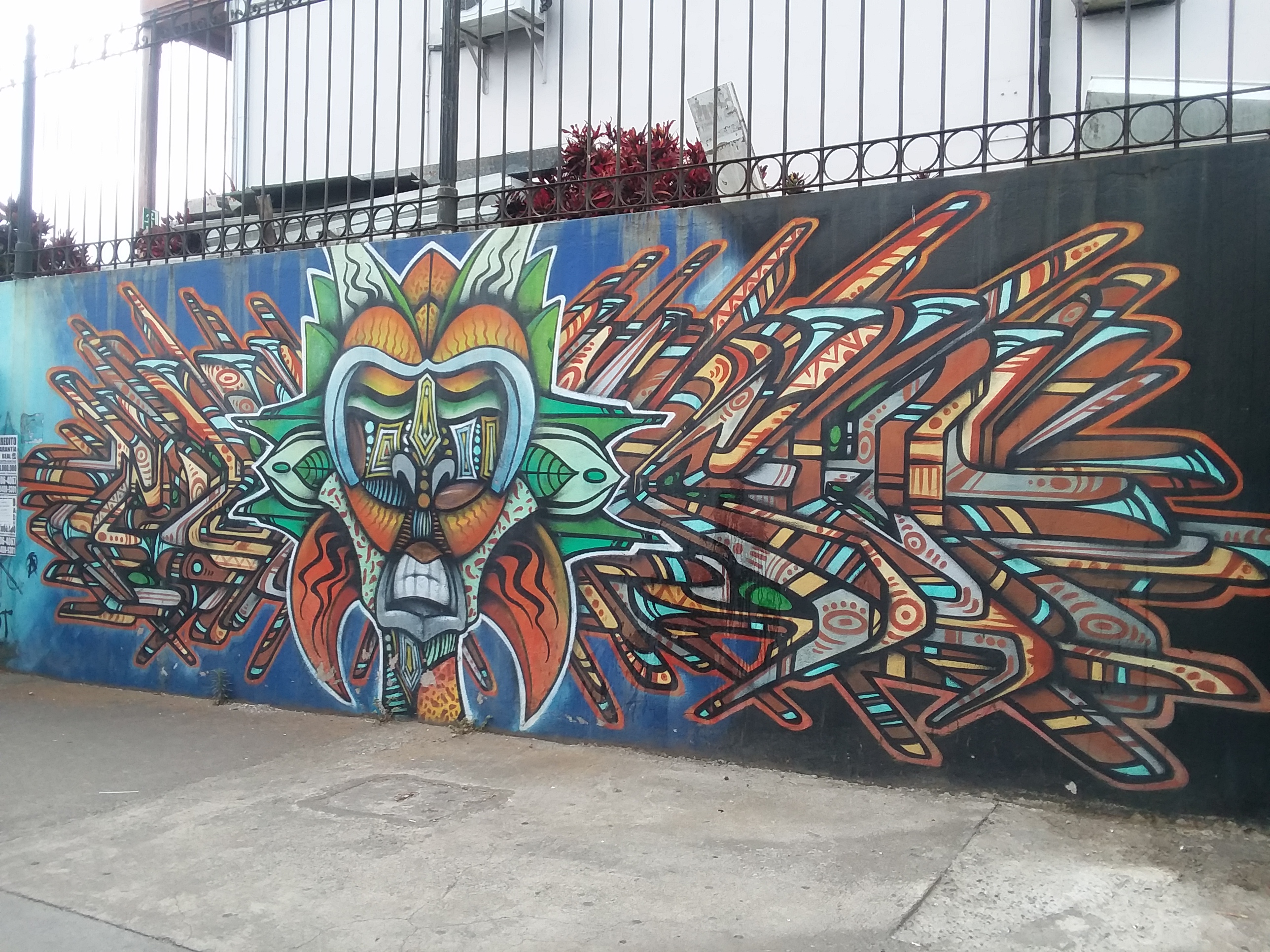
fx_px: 1064
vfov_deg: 48.2
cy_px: 476
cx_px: 635
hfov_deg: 61.7
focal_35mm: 29
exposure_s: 1/227
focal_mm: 2.47
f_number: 1.9
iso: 40
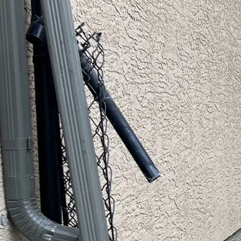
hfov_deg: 17.3
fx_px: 756
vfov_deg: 17.4
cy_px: 272
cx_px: 288
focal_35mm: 96
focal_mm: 5.7
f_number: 1.5
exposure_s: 1/443
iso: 50
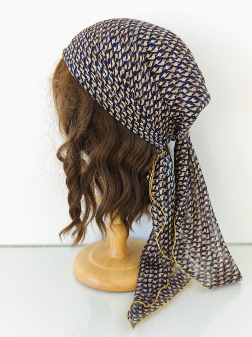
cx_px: 126
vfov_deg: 56.8
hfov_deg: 44.2
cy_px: 168
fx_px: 311
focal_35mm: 32
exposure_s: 1/30
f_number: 1.65
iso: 50
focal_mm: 6.14
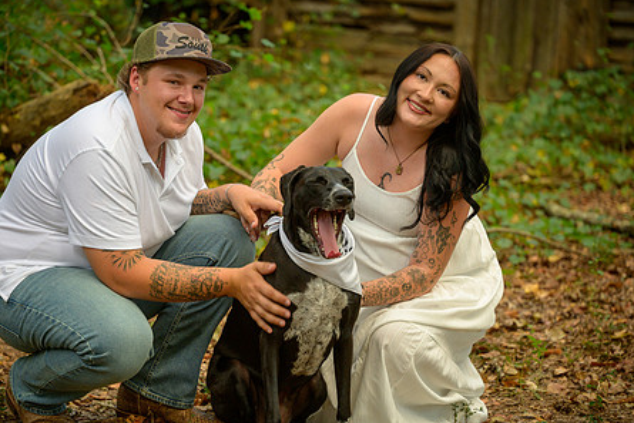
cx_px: 265
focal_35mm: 137
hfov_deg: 15.0
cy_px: 246
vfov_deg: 10.0
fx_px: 2413
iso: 1000
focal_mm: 105
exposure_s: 1/125
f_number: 3.3
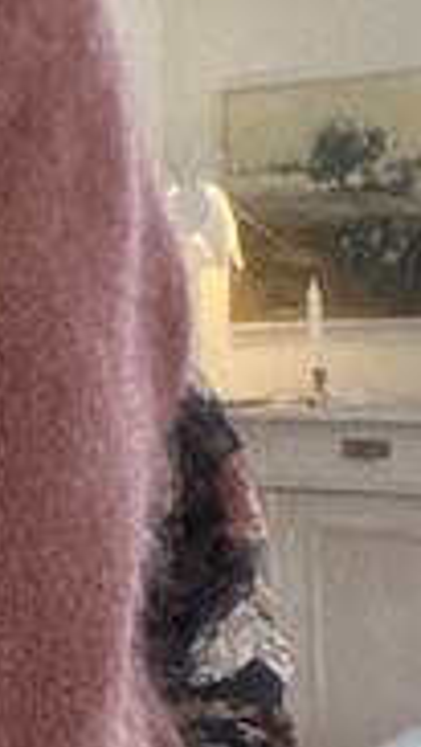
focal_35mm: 114
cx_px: -421
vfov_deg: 18.7
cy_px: 192
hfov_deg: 9.9
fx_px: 2261
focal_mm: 2.71
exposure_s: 1/39
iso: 400
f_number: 2.2
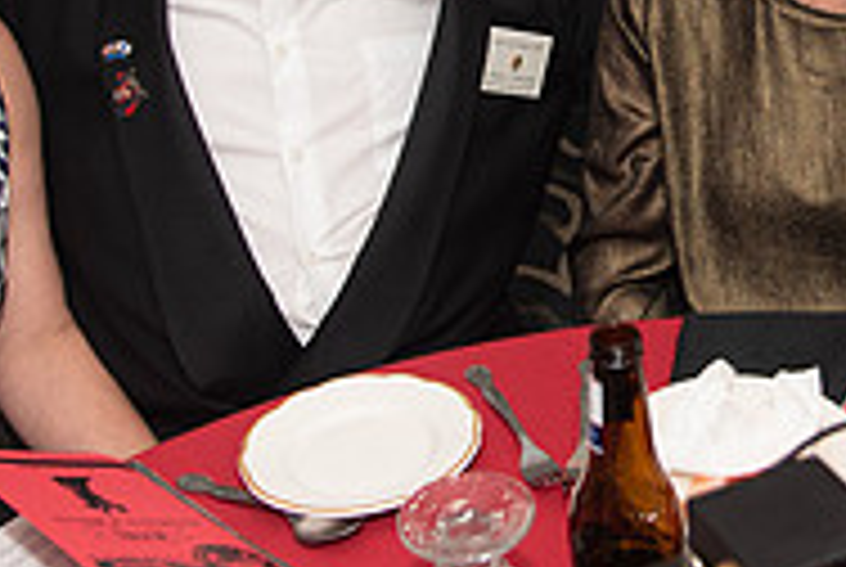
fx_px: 1742
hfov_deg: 26.9
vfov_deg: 18.0
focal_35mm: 74
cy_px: -16
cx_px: 644
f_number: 4
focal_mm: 24
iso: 800
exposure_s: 1/200
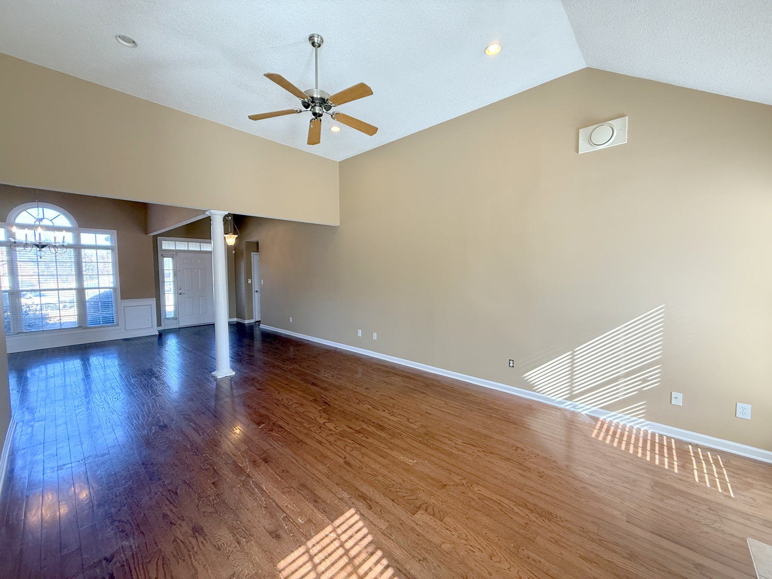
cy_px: 290
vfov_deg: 85.7
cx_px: 386
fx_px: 312
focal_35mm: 14
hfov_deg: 102.1
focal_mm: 2.22
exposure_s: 1/120
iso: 200
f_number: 2.2
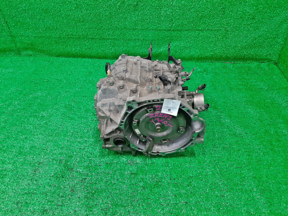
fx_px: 216
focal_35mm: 26
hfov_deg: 67.3
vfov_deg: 53.1
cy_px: 108
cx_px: 144
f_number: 1.7
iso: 109
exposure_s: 1/50
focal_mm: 3.93
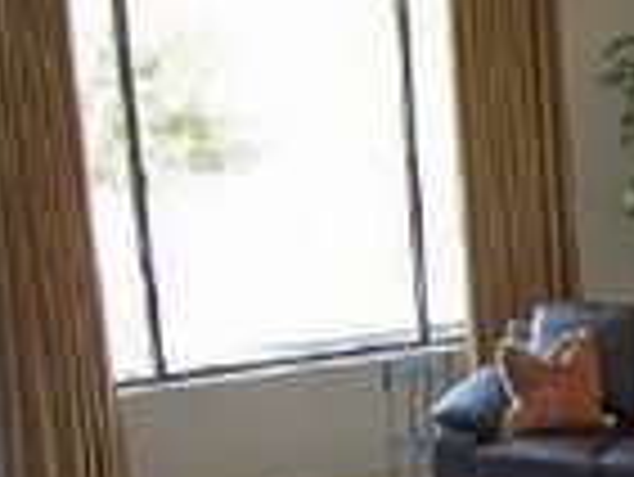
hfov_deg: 19.8
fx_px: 1723
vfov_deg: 15.5
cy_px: 436
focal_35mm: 94
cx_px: 728
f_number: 2.8
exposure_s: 1/60
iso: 125
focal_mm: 6.2
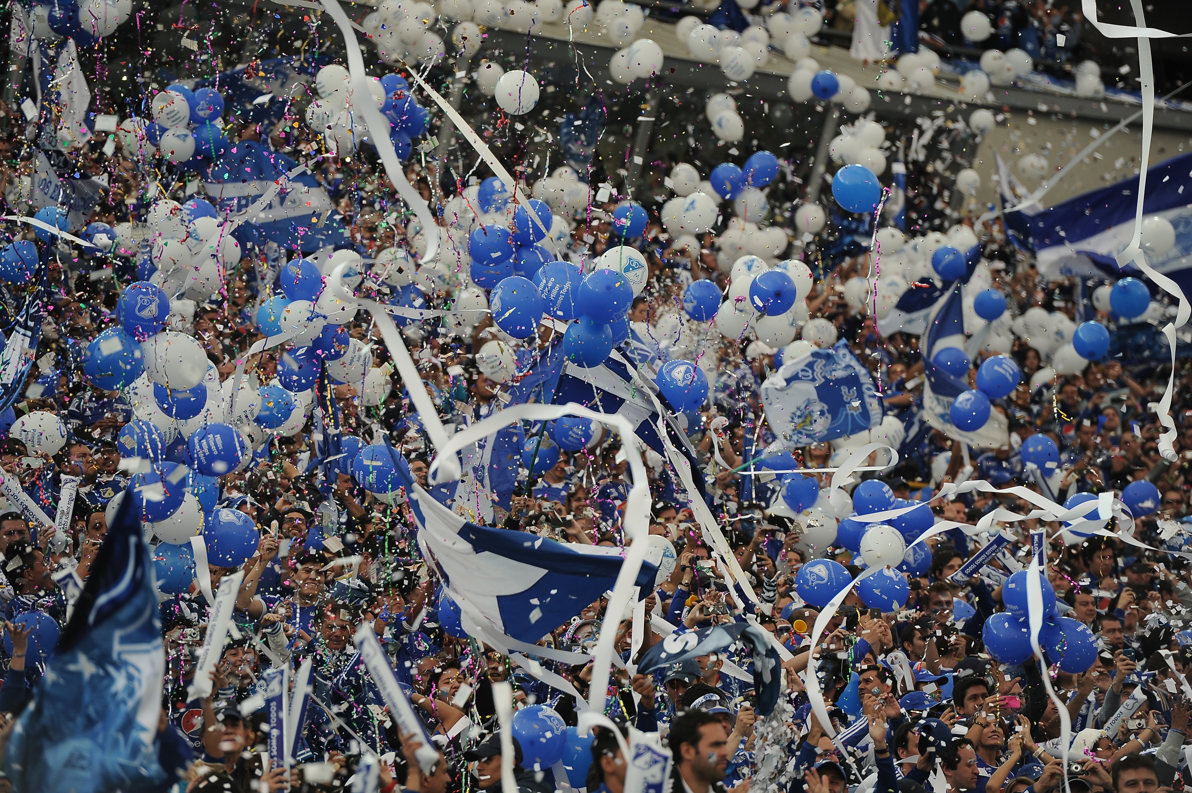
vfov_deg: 6.9
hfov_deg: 10.3
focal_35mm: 200
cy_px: 396
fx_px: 6618
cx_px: 596
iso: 500
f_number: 4
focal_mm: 200
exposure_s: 1/1000
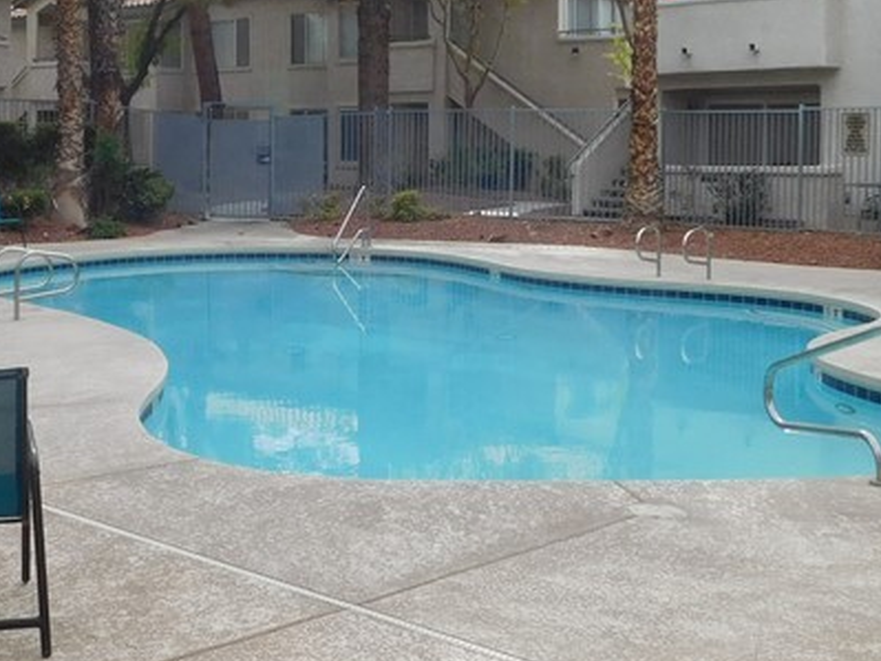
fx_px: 1501
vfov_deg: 24.6
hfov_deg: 32.3
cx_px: 269
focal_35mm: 59
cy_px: 197
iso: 125
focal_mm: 4
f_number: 3
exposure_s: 1/640
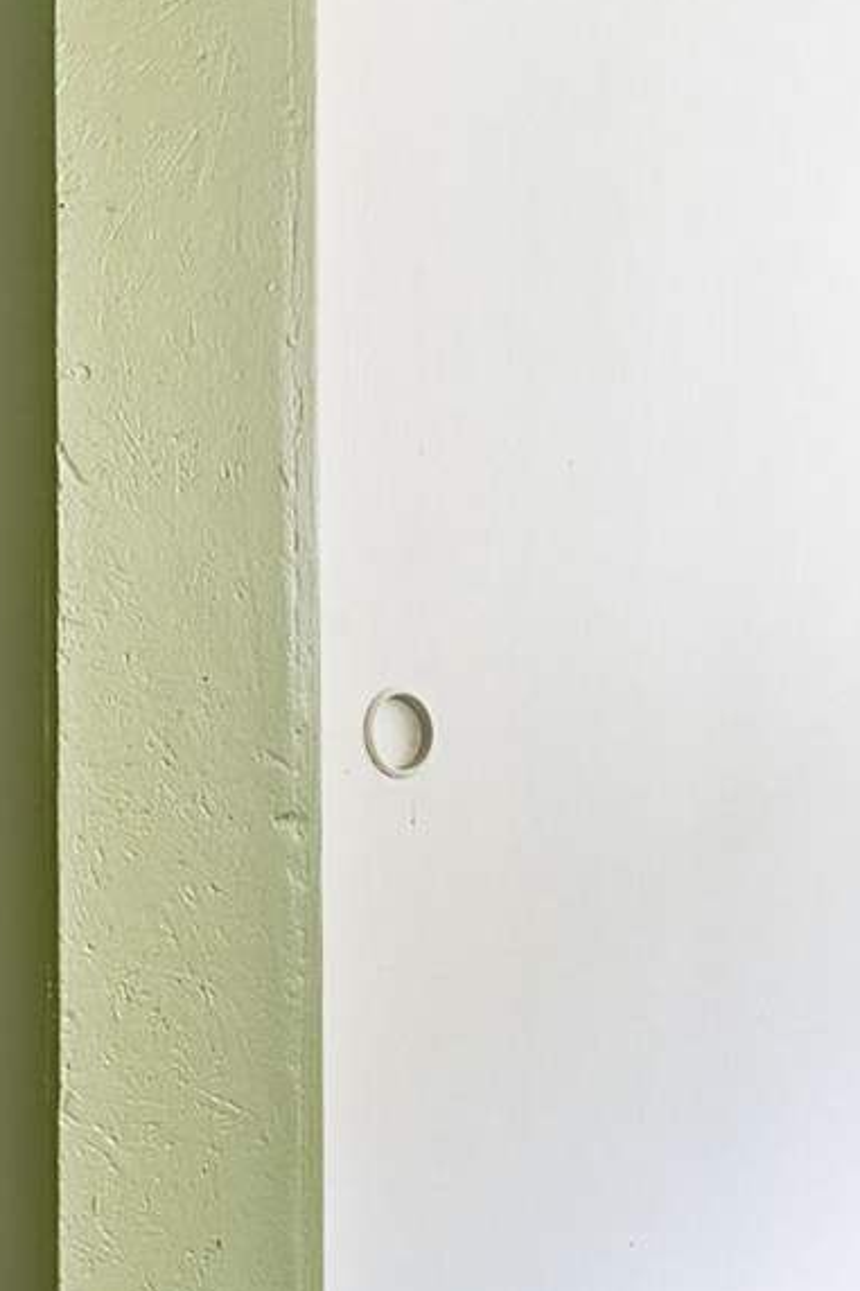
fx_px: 3083
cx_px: 16
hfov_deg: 15.6
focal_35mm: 86
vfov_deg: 22.8
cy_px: 1255
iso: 400
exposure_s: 1/160
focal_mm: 16
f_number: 8
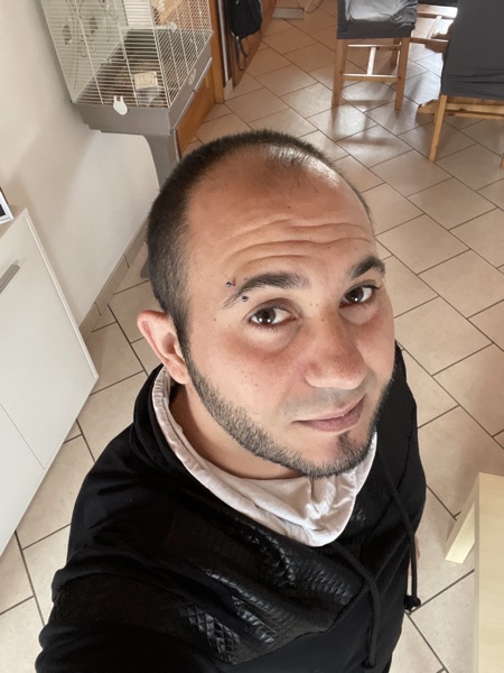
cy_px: 336
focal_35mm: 30
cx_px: 252
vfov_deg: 60.0
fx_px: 582
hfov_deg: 46.8
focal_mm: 2.71
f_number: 2.2
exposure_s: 1/39
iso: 400
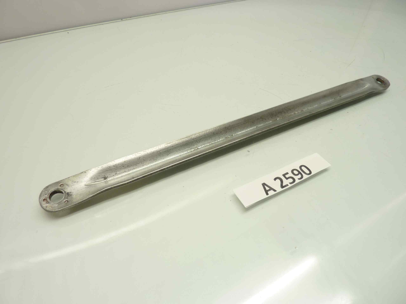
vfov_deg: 54.9
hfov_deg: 69.4
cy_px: 152
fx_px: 293
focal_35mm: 25
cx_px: 203
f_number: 3.3
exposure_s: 1/20
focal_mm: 4.1
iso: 80
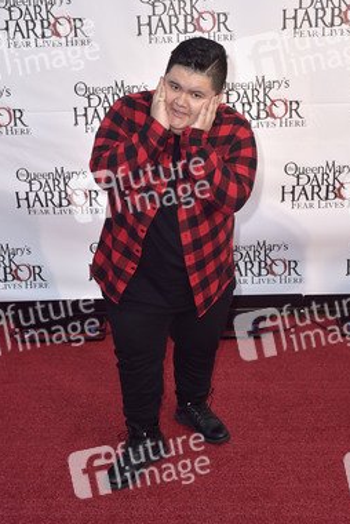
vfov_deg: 48.4
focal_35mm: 40
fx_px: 582
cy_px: 259
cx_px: 180
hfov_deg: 33.5
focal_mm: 38
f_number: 5.6
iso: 250
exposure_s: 1/250
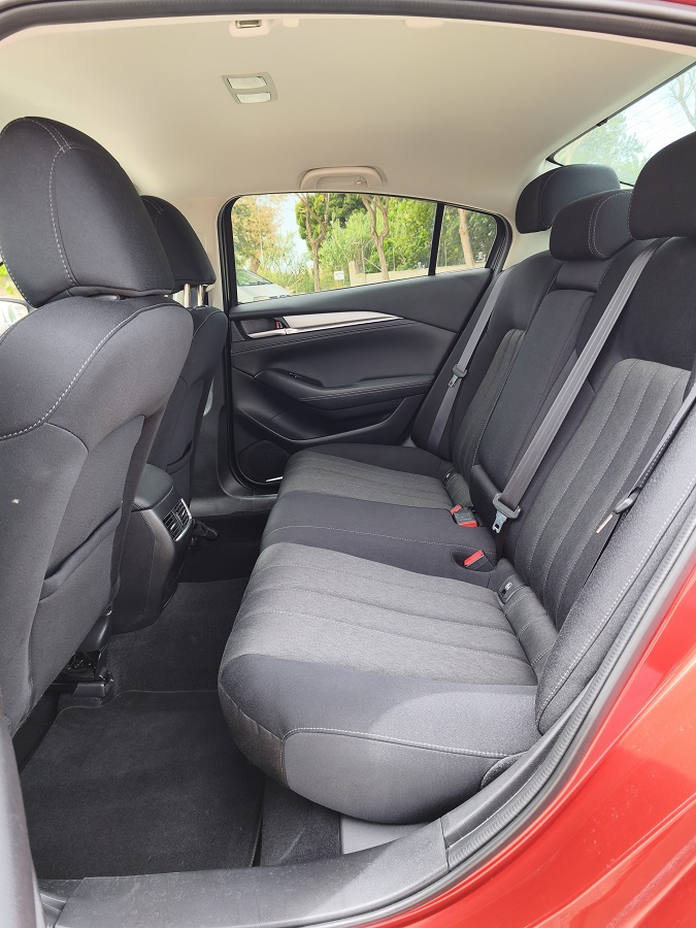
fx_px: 617
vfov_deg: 73.9
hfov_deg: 58.9
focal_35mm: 23
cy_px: 464
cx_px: 348
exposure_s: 1/199
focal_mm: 5.35
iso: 50
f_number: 1.7
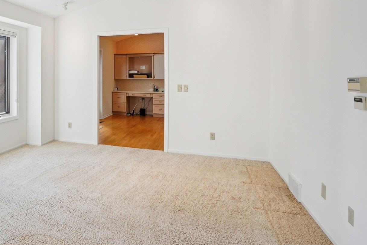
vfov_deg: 47.0
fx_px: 275
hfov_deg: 61.7
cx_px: 72
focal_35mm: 27
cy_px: 77
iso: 320
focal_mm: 16
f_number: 8
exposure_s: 1/80
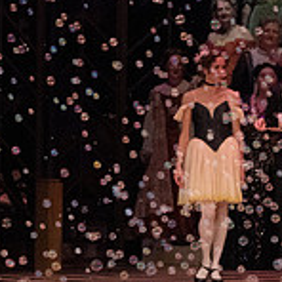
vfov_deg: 4.6
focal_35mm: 376
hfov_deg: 4.6
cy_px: -22
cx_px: 513
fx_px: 3465
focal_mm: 113
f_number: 16
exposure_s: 1/400
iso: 12800
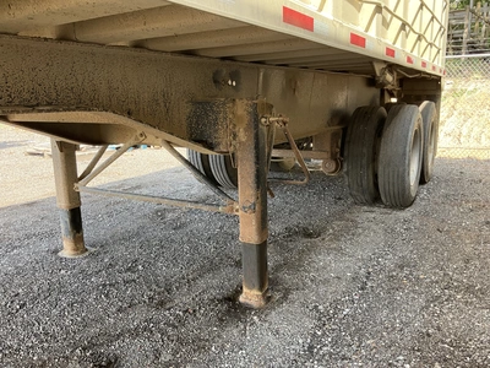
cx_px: 245
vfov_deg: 48.2
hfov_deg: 61.7
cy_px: 184
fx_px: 411
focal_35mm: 29
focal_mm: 3
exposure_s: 1/122
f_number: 1.8
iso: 40
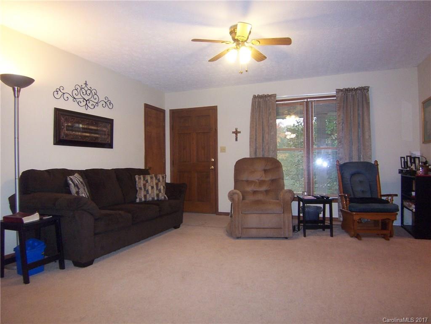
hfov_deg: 73.9
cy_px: 162
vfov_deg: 58.9
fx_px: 286
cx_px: 216
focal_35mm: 23
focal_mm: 3.8
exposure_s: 1/30
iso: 200
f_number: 2.8
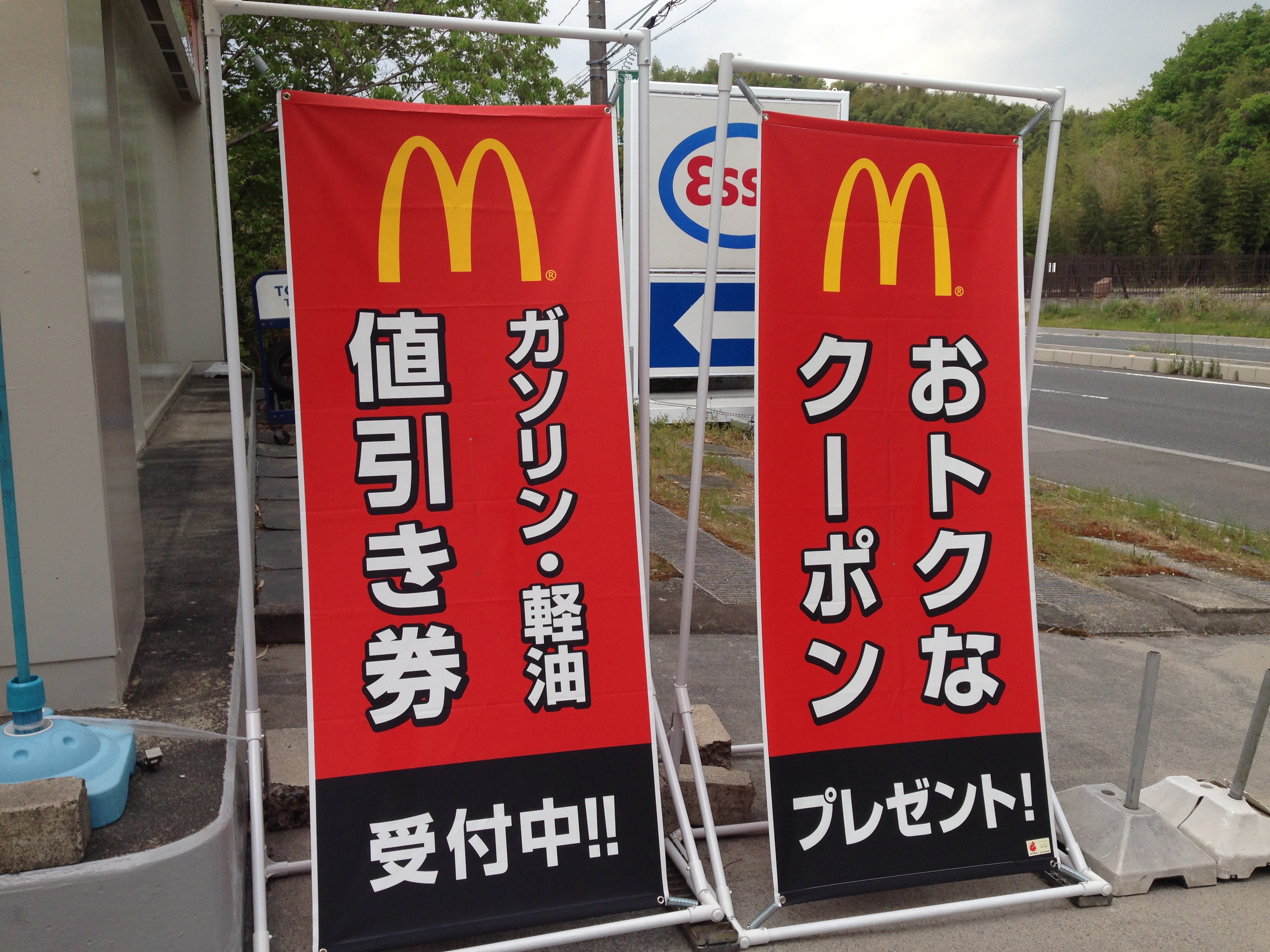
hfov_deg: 55.4
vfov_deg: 42.9
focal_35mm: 33
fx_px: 1211
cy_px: 476
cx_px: 635
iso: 50
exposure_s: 1/704
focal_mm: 4.12
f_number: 2.4
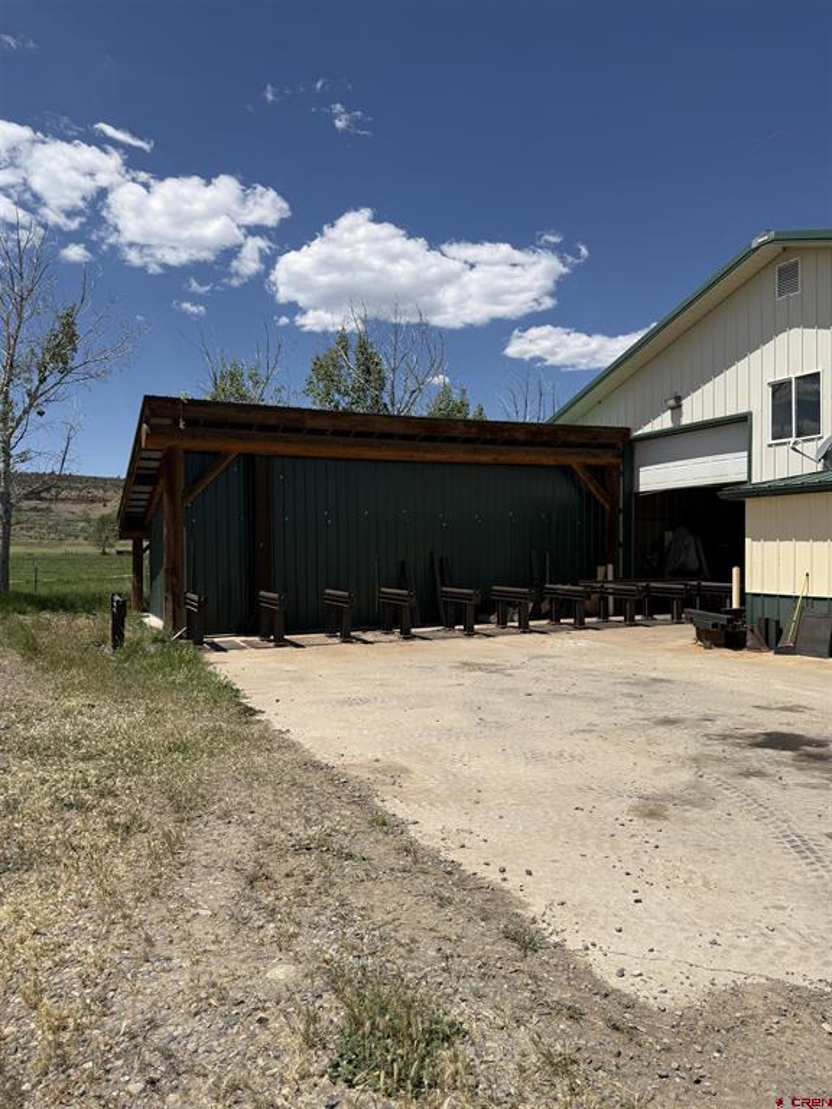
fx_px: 769
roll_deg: +1.1
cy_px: 554
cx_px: 416
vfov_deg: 71.6
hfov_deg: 56.8
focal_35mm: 24
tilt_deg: +1.0
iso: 80
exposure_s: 1/8130
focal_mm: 6.76
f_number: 1.78
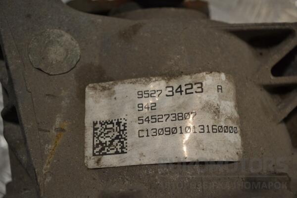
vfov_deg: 28.1
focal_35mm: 48
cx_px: 148
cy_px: 99
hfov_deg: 41.1
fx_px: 396
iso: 180
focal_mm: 32
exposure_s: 1/125
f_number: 5.6
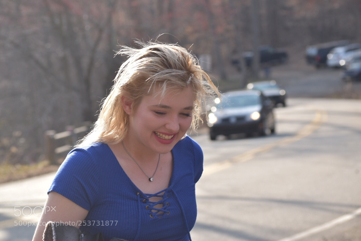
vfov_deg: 10.2
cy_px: 120
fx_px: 1354
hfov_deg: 15.2
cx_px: 180
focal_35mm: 135
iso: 220
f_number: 8
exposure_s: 1/250
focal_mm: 90
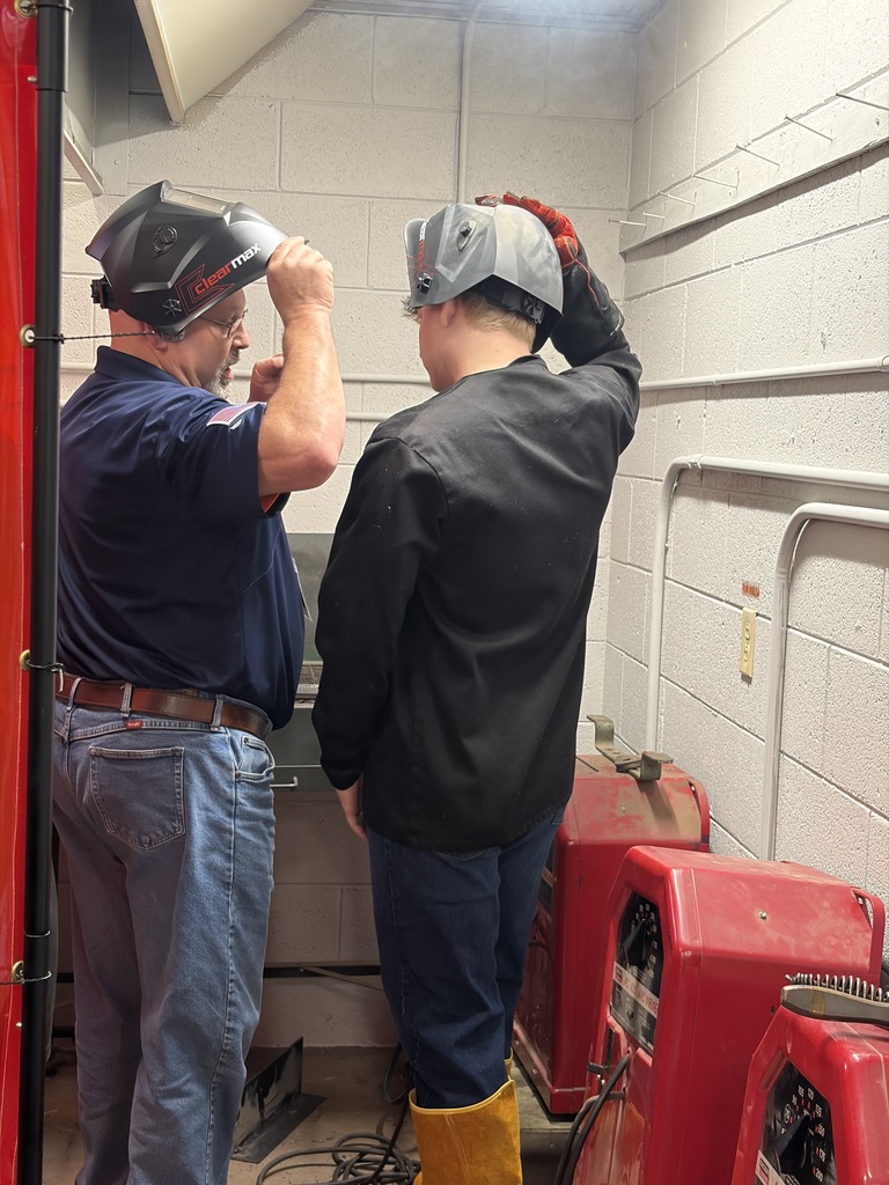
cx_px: 444
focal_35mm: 52
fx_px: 1781
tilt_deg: -5.4
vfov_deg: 36.8
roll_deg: -2.5
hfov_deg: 28.0
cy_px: 592
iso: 125
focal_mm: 5.96
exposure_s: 1/60
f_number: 1.6
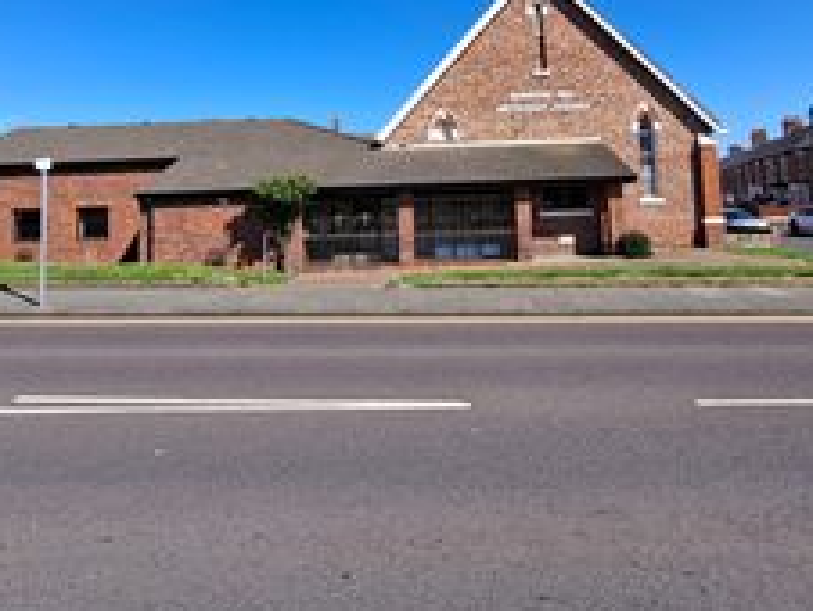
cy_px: 162
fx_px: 541
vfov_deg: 56.4
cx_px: 414
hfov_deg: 73.9
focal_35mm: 23
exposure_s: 1/698
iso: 40
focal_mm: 1.74
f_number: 2.2
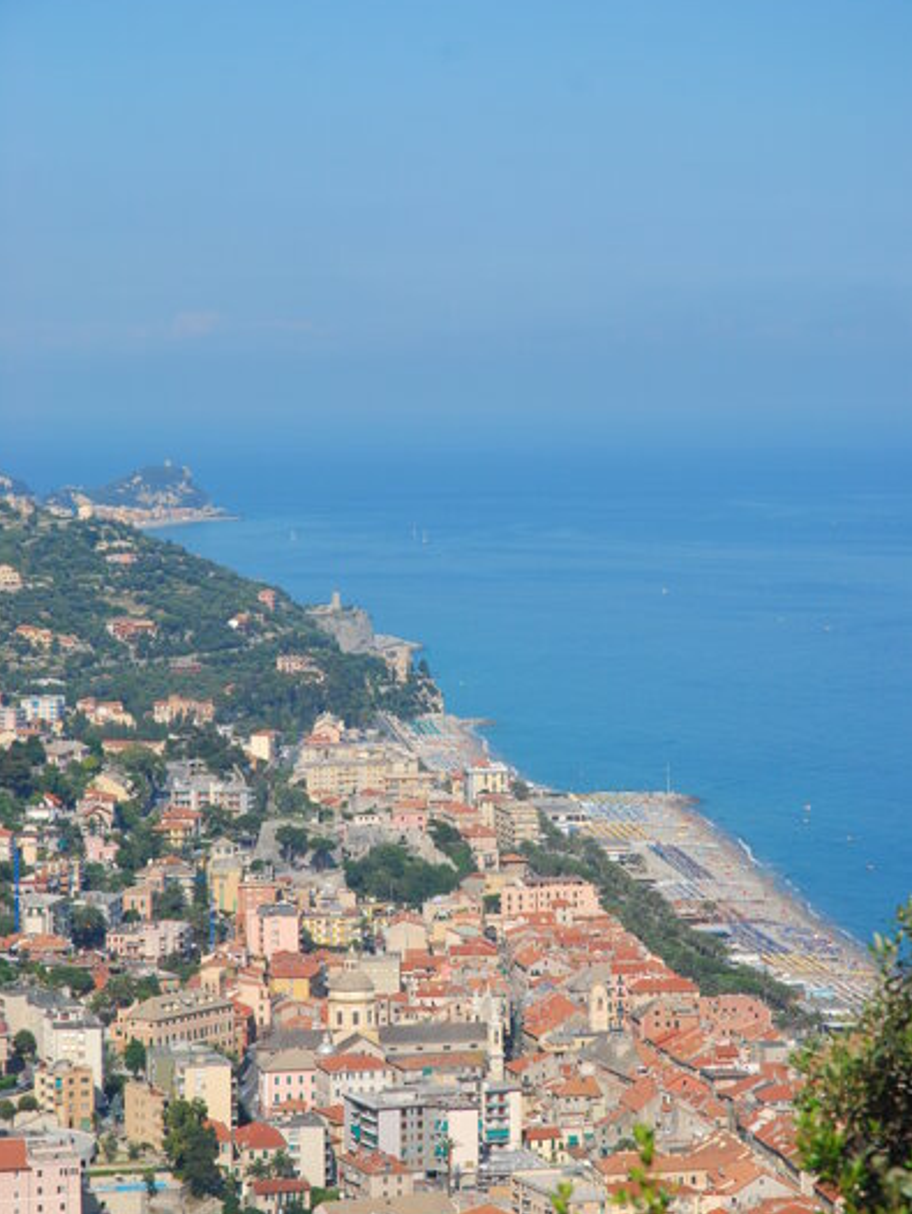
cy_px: 653
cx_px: 456
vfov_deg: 17.3
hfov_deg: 13.0
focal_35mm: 114
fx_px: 4001
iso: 200
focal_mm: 70
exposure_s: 1/750
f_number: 8
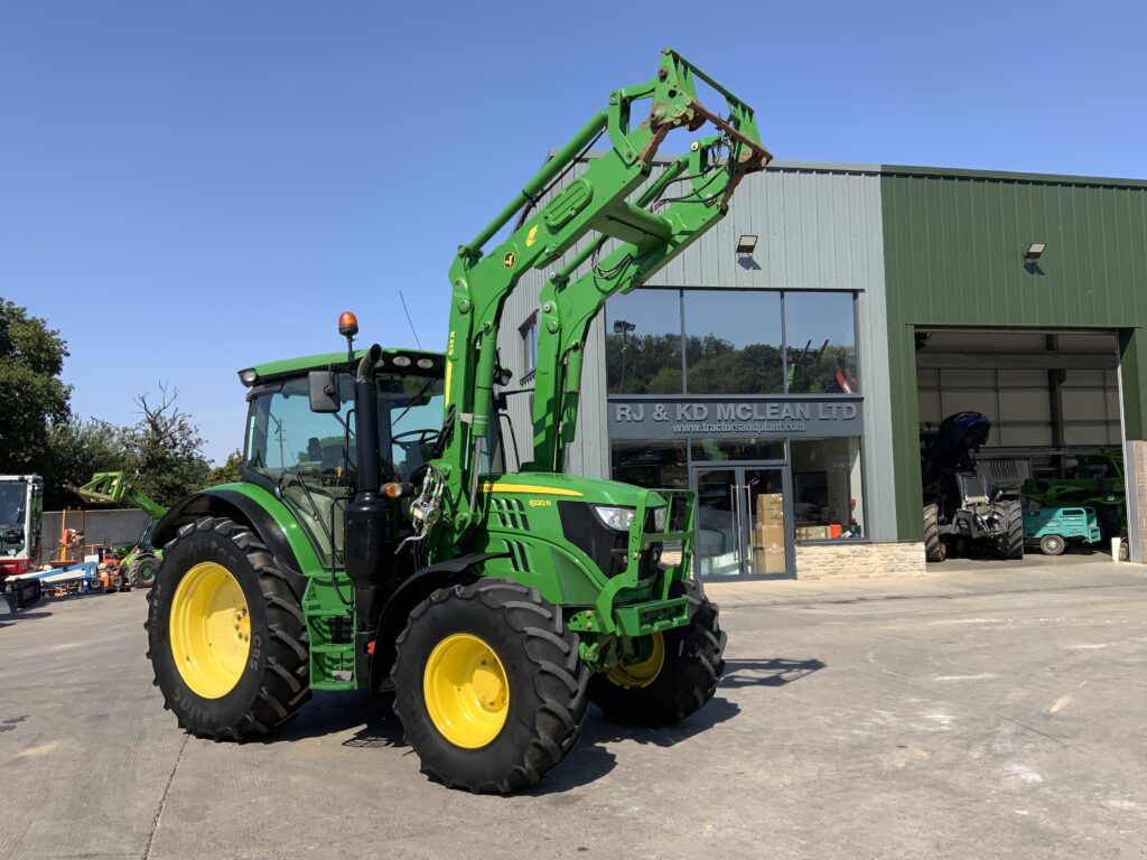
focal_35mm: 29
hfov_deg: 61.7
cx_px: 574
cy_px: 430
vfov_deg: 48.2
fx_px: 961
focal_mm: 3
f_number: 1.8
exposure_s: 1/1675
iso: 16
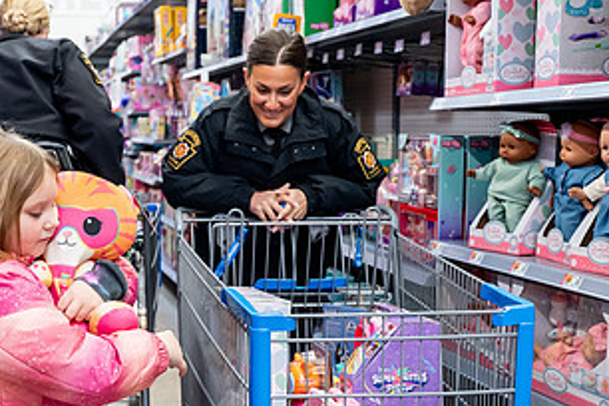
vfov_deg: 25.5
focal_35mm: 53
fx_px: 897
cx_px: 155
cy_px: 227
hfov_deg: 36.7
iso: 3200
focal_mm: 28
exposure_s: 1/320
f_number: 3.2
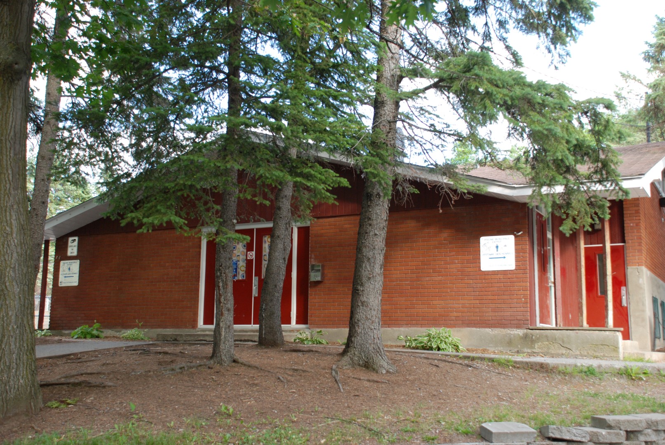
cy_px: 222
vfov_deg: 32.0
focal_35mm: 42
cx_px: 332
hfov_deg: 46.3
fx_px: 777
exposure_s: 1/100
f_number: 4
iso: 400
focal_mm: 28
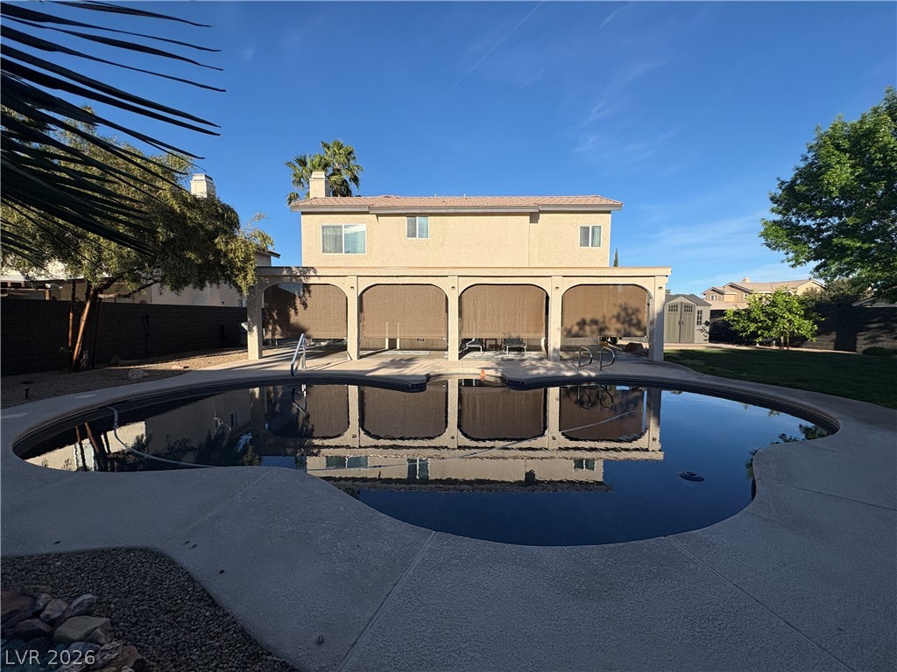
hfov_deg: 102.1
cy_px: 336
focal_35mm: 14
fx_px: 363
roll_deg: +0.4
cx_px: 448
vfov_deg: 85.7
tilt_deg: -3.3
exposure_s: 1/2674
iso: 50
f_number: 2.2
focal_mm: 2.22
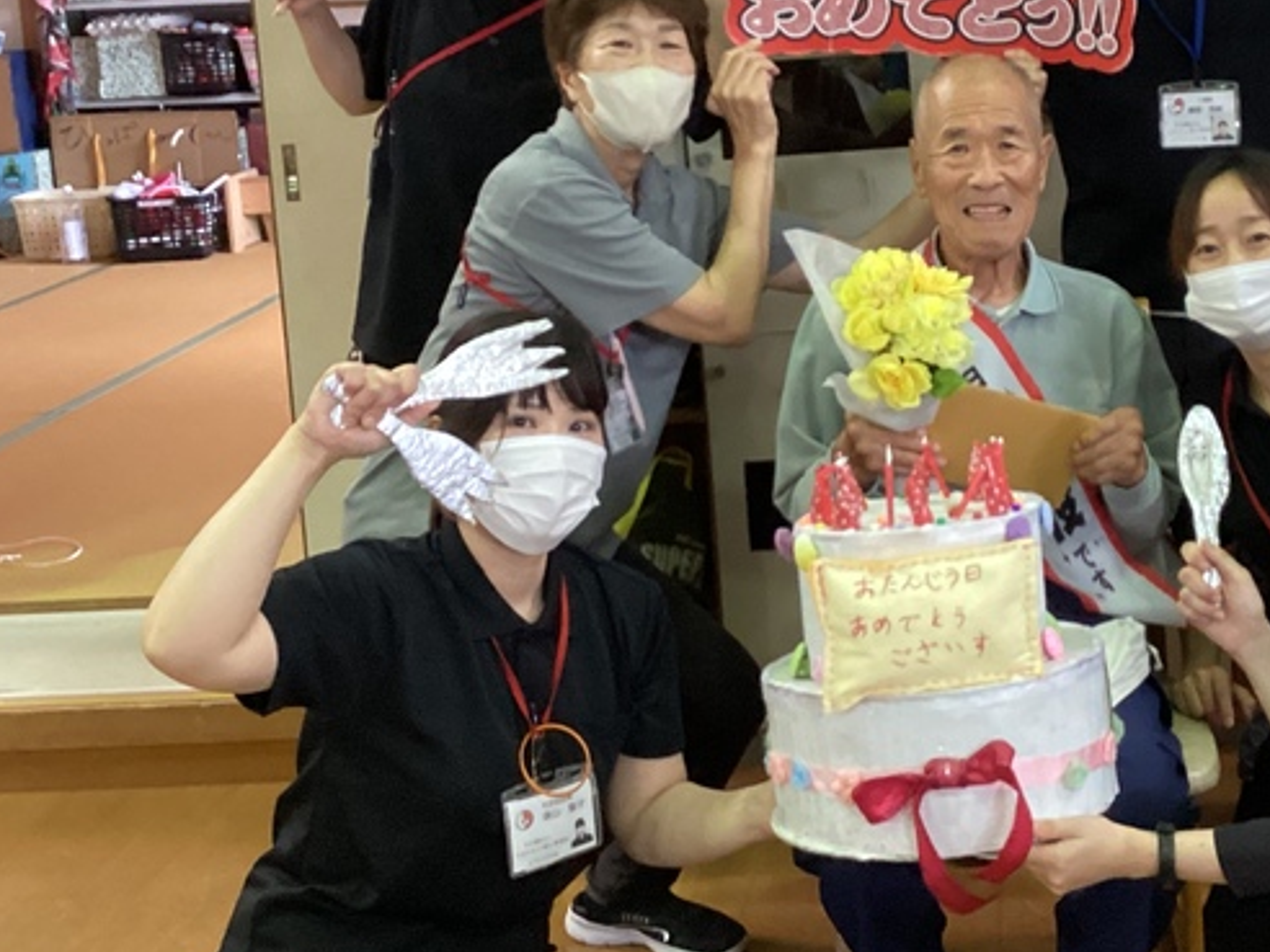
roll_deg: +2.1
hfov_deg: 30.2
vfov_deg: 23.1
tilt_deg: -8.4
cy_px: 258
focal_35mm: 63
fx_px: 2311
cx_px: 971
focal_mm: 3.3
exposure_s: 1/40
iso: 320
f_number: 2.4
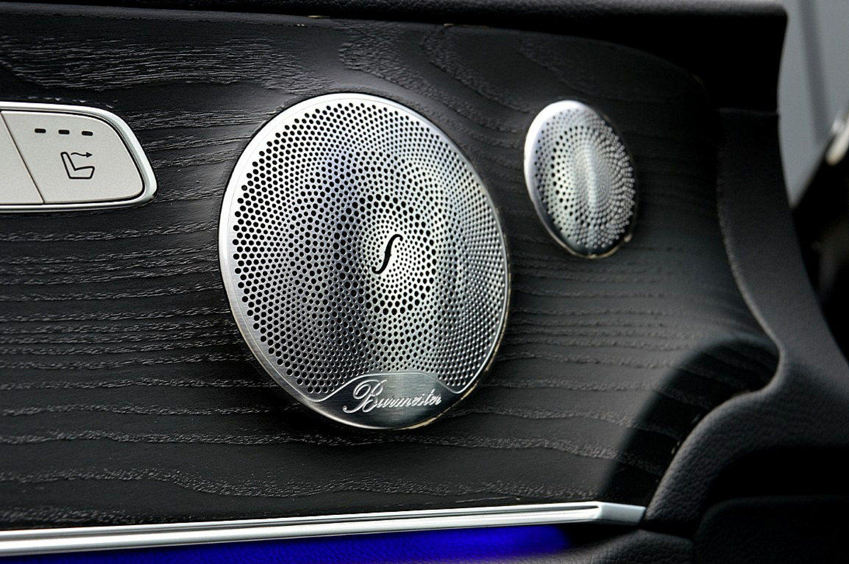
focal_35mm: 60
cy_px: 282
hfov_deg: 33.4
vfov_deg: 22.6
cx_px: 424
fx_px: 1413
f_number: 8
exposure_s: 1/60
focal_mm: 40
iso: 450
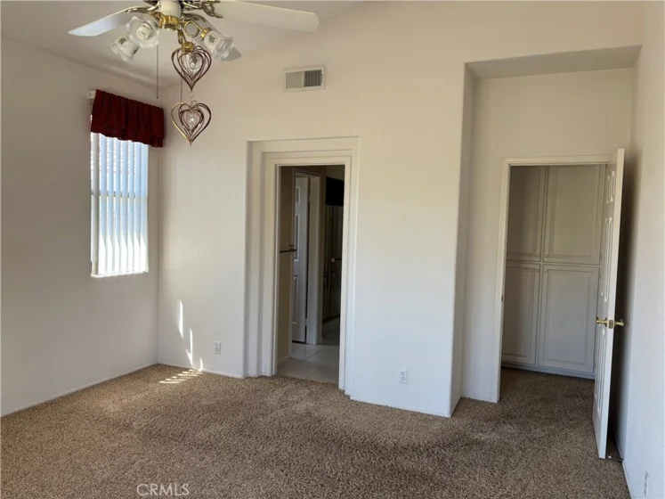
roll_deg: -1.7
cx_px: 332
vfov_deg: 53.1
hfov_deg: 67.3
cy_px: 250
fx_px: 499
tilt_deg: -2.1
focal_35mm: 26
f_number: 1.6
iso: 64
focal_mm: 5.96
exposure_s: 1/121
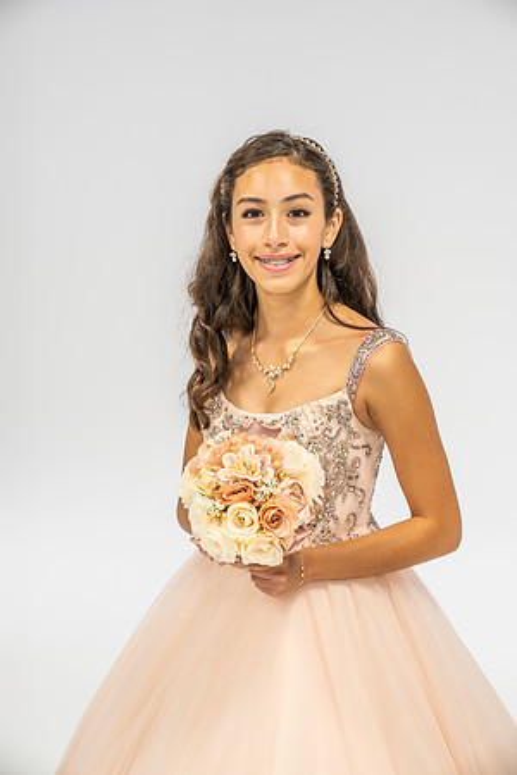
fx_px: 1508
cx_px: 258
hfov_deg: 19.5
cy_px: 388
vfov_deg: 28.8
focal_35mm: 70
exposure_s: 1/250
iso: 640
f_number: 4.5
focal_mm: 70
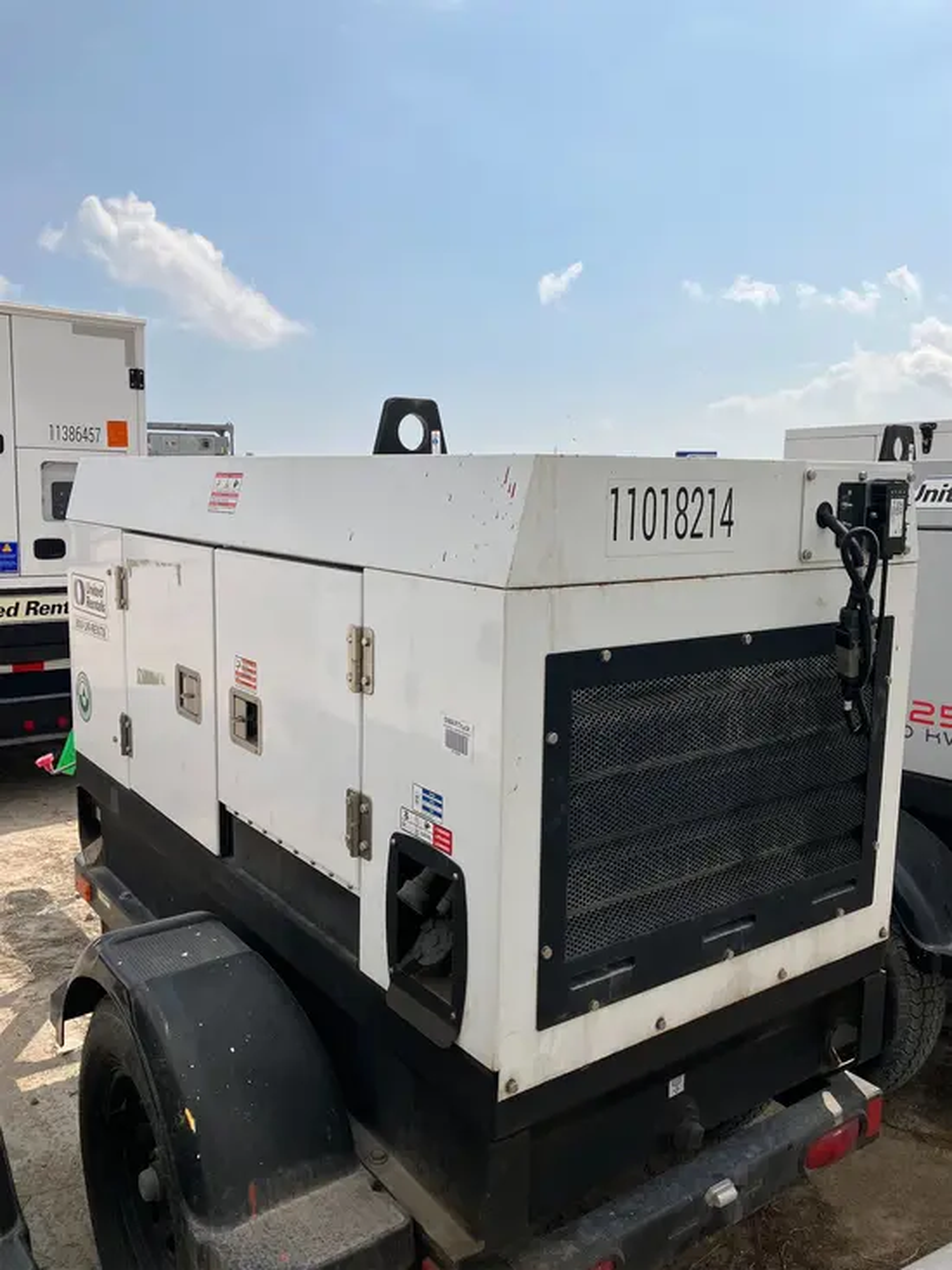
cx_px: 476
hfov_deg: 49.8
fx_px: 1026
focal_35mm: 28
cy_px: 635
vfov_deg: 63.4
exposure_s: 1/4808
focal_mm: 3.99
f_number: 1.8
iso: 32
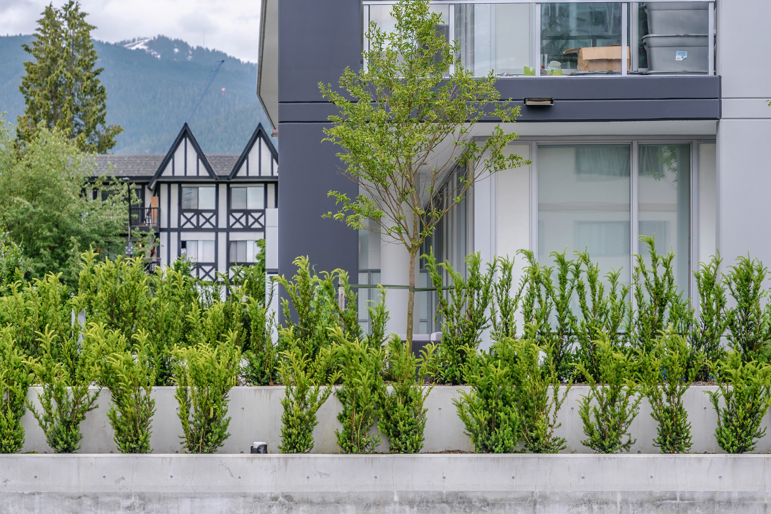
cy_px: 198
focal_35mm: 95
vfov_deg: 14.4
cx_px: 332
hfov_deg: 21.4
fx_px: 2034
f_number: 3.5
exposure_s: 1/125
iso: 100
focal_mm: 70
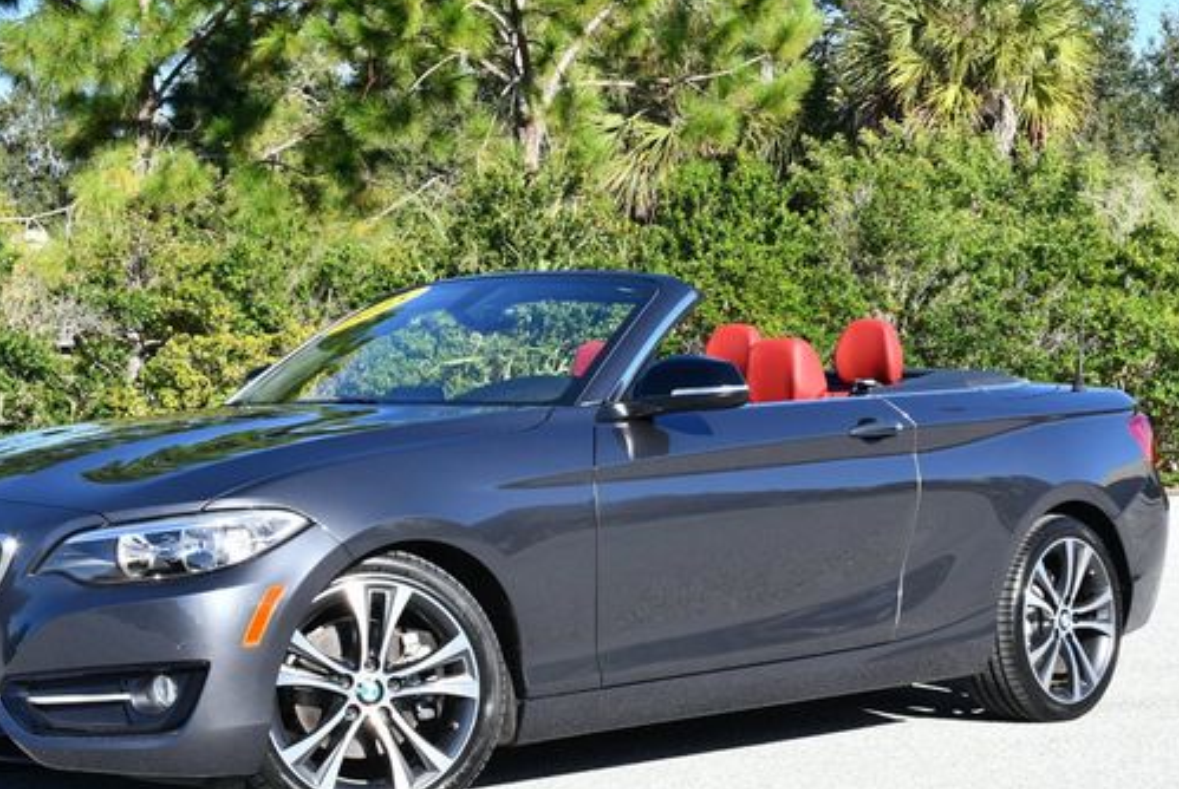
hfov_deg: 26.2
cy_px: 392
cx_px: 480
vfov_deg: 17.8
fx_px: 2525
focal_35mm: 77
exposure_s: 1/250
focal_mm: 30
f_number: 7.1
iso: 200
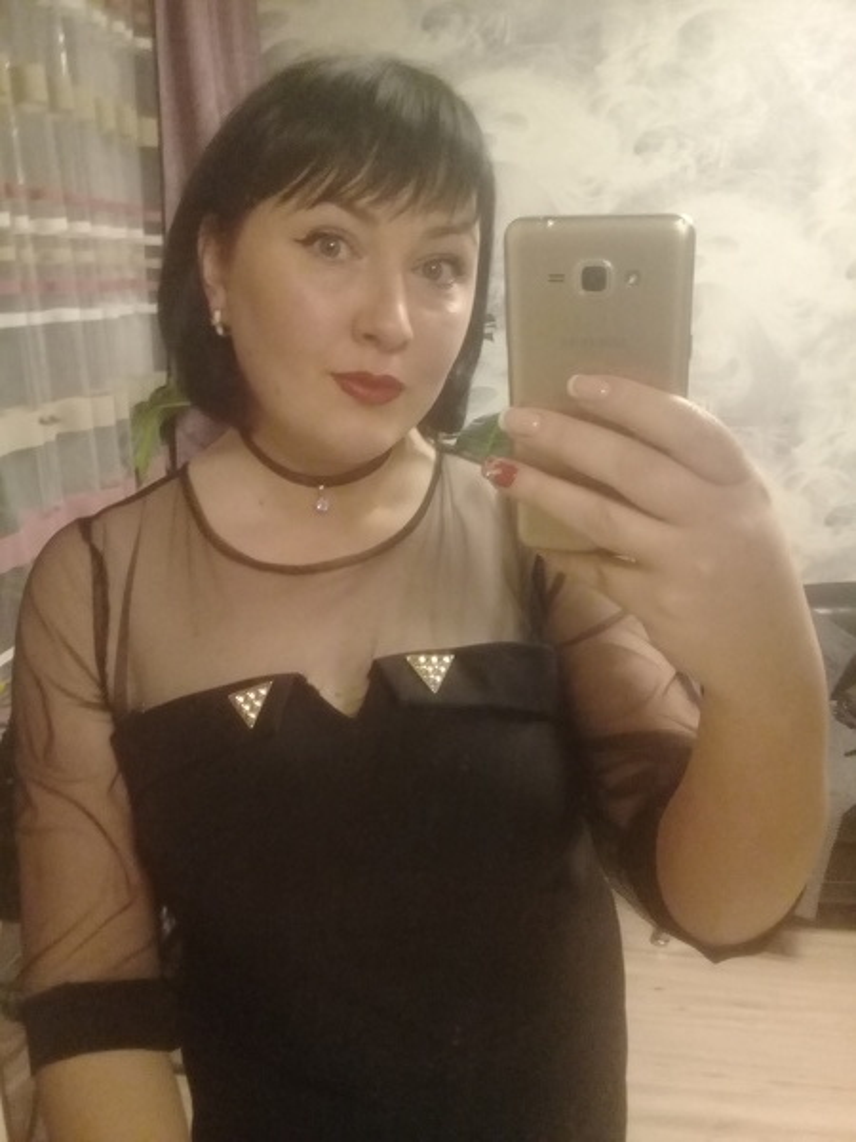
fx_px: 1022
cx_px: 428
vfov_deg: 58.4
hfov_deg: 45.4
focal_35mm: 31
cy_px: 571
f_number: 2.2
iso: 500
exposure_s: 1/17
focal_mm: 3.3
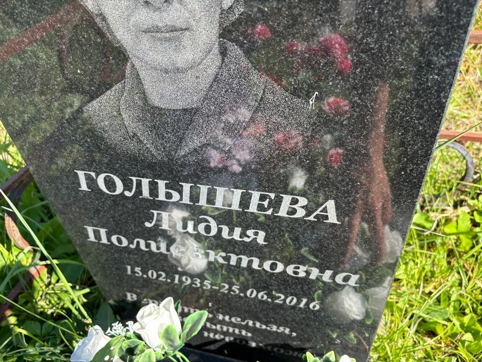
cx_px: 241
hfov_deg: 67.3
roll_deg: +6.0
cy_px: 181
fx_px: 362
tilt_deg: -39.4
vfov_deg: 53.1
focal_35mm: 26
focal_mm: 5.96
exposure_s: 1/550
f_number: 1.6
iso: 50
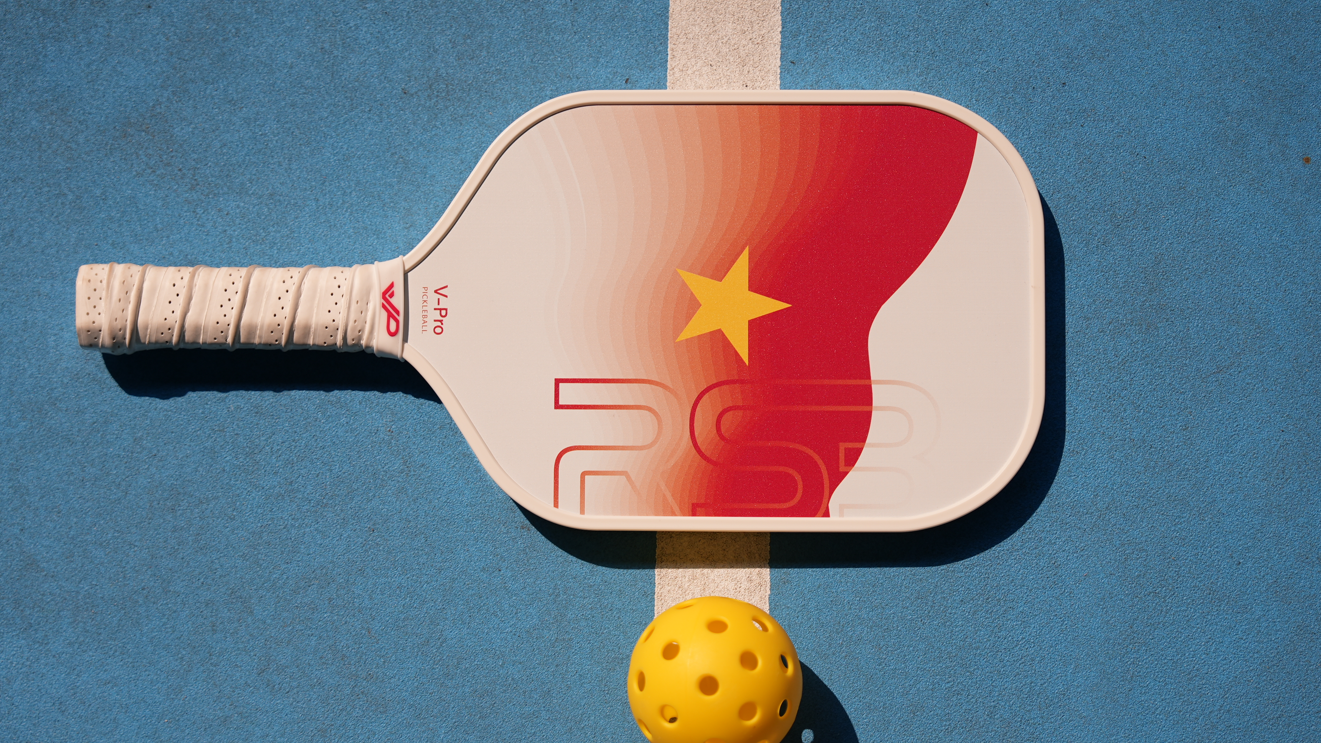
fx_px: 2592
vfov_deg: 16.3
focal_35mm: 74
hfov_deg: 28.6
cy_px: 404
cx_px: 657
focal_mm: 70
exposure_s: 1/2000
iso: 100
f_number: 2.8
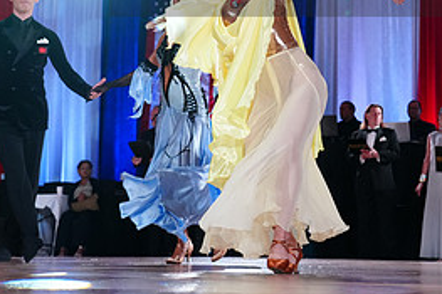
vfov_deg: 12.7
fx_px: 1301
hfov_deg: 19.2
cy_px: -28
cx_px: 292
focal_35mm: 106
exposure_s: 1/400
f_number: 4
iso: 2500
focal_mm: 48
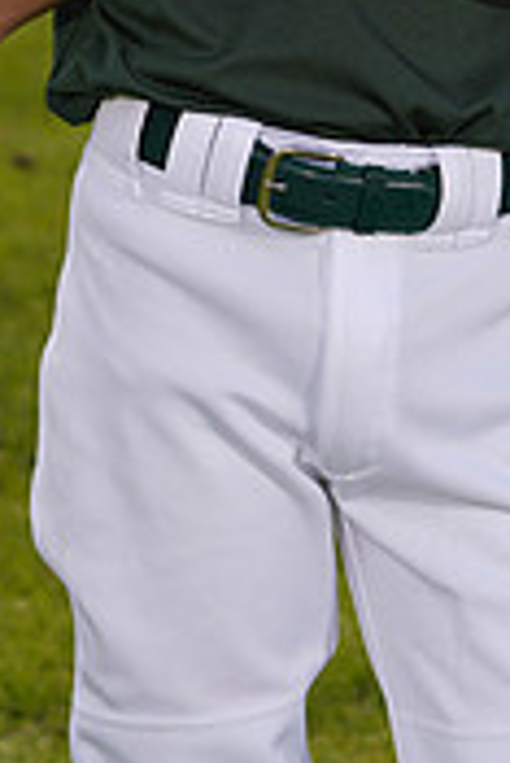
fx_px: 7041
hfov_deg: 4.1
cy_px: -471
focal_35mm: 332
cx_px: 290
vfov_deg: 6.1
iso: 80
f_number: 9
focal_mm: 100
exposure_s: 1/160
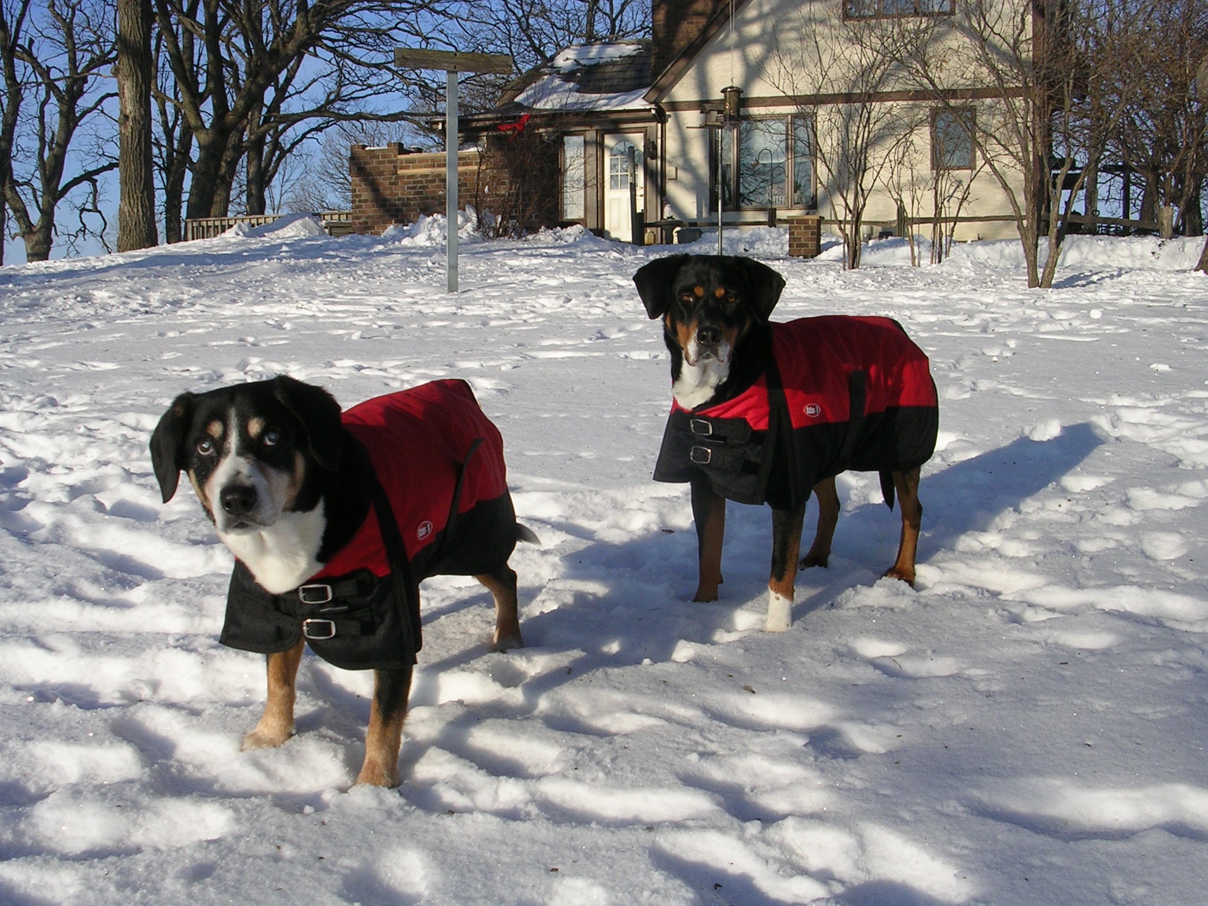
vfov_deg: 37.7
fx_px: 1326
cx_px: 604
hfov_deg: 49.0
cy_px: 453
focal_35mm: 38
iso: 50
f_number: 5.6
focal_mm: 5.8
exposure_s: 1/435
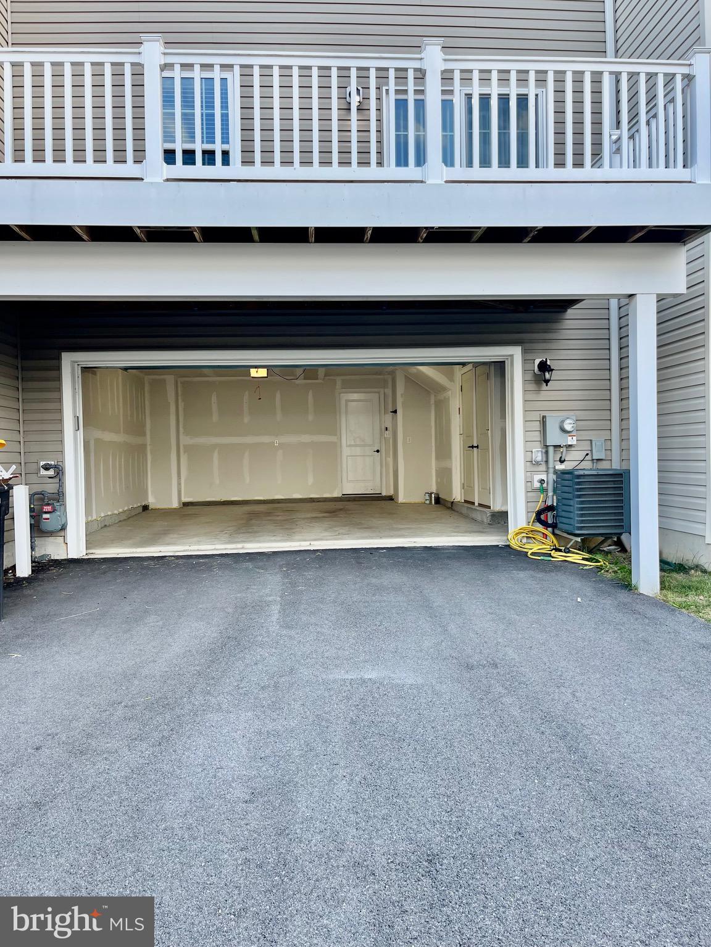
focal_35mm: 25
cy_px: 474
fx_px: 685
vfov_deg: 69.4
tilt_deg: -0.1
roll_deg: +1.2
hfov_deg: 54.9
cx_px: 356
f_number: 1.6
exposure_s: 1/242
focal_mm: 5.1
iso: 32
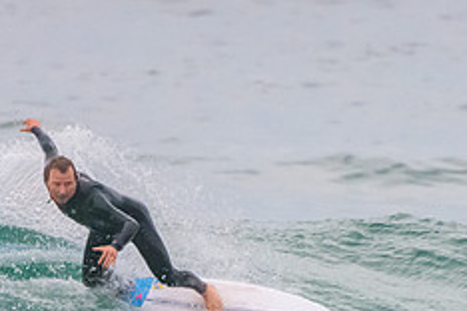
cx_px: 128
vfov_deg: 0.9
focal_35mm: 1522
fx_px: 19742
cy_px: 279
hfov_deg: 1.4
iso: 3200
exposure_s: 1/1250
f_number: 5.6
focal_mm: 500
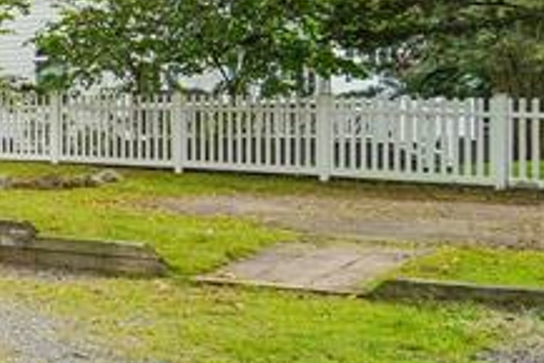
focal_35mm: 66
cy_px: 133
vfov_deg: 20.6
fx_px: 998
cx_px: -687
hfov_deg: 16.4
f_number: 8
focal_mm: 14
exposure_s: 1/40
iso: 400
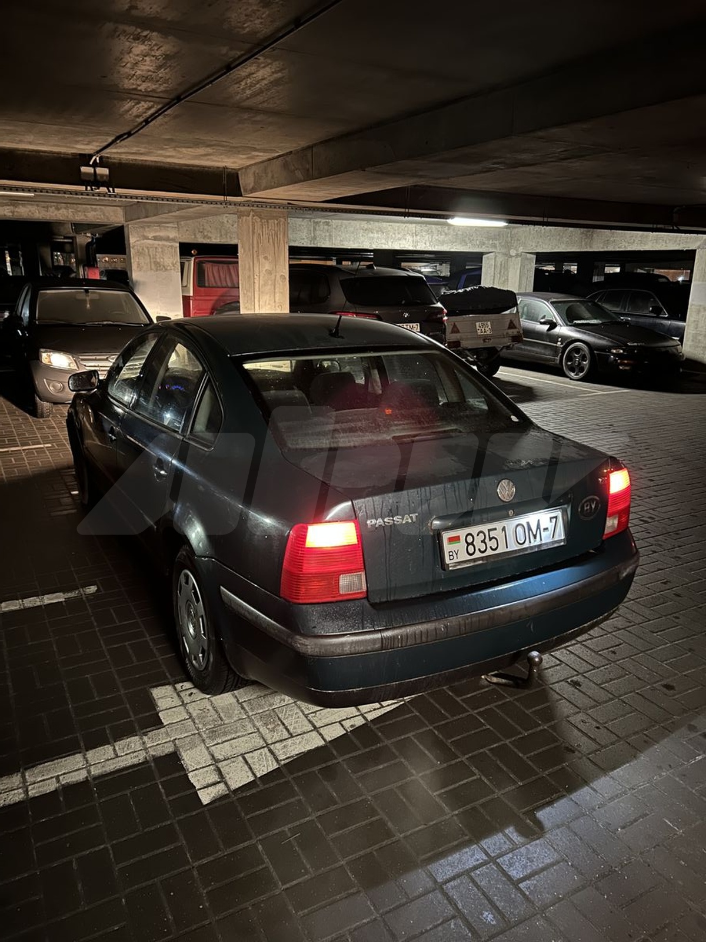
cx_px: 353
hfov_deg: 53.1
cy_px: 471
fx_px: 707
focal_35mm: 26
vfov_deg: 67.3
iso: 500
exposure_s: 1/8
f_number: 1.5
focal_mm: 5.7
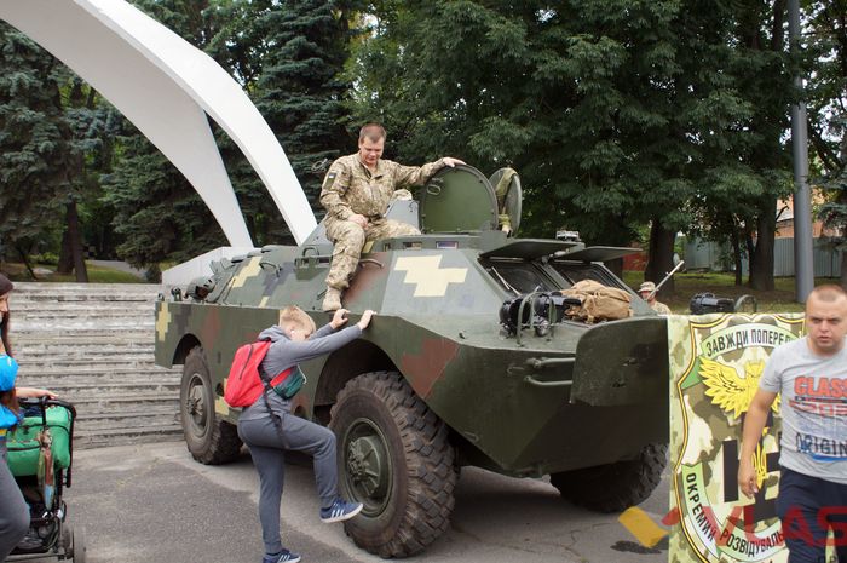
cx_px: 424
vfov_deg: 39.9
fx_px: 776
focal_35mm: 33
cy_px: 282
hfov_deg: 57.3
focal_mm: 22
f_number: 4
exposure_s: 1/160
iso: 160
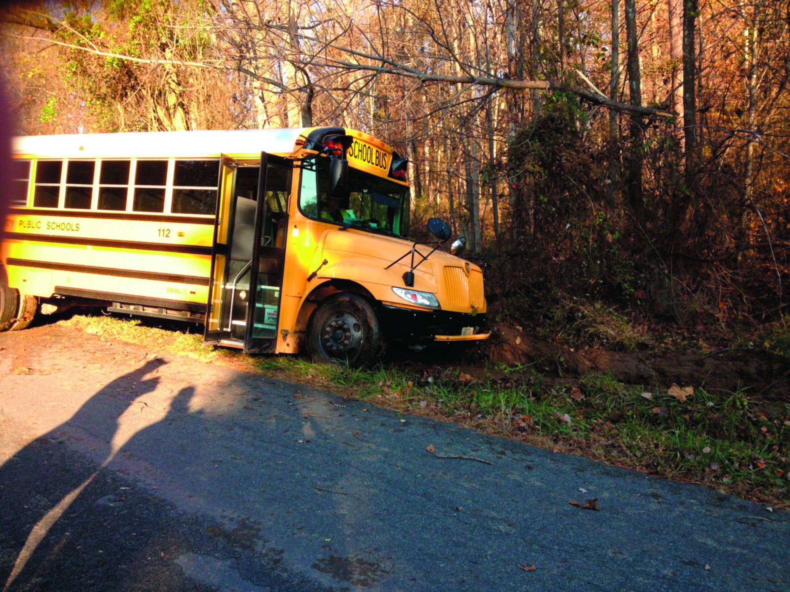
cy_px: 296
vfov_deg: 40.7
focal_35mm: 35
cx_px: 395
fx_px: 799
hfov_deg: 52.6
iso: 50
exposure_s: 1/211
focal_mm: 4.28
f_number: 2.4
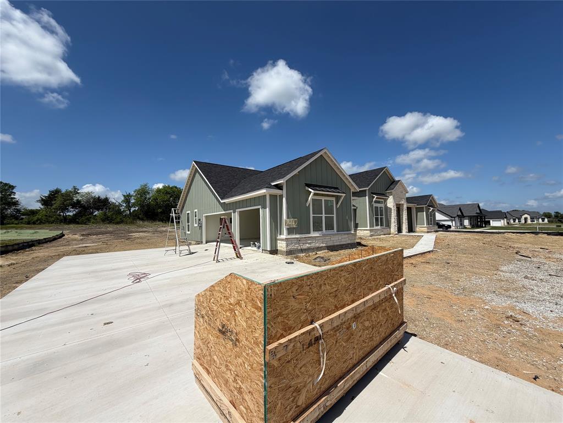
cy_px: 212
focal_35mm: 14
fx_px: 228
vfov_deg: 85.7
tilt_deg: +3.0
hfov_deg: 102.1
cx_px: 282
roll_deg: +2.4
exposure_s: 1/1745
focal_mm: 2.22
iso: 20
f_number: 2.2
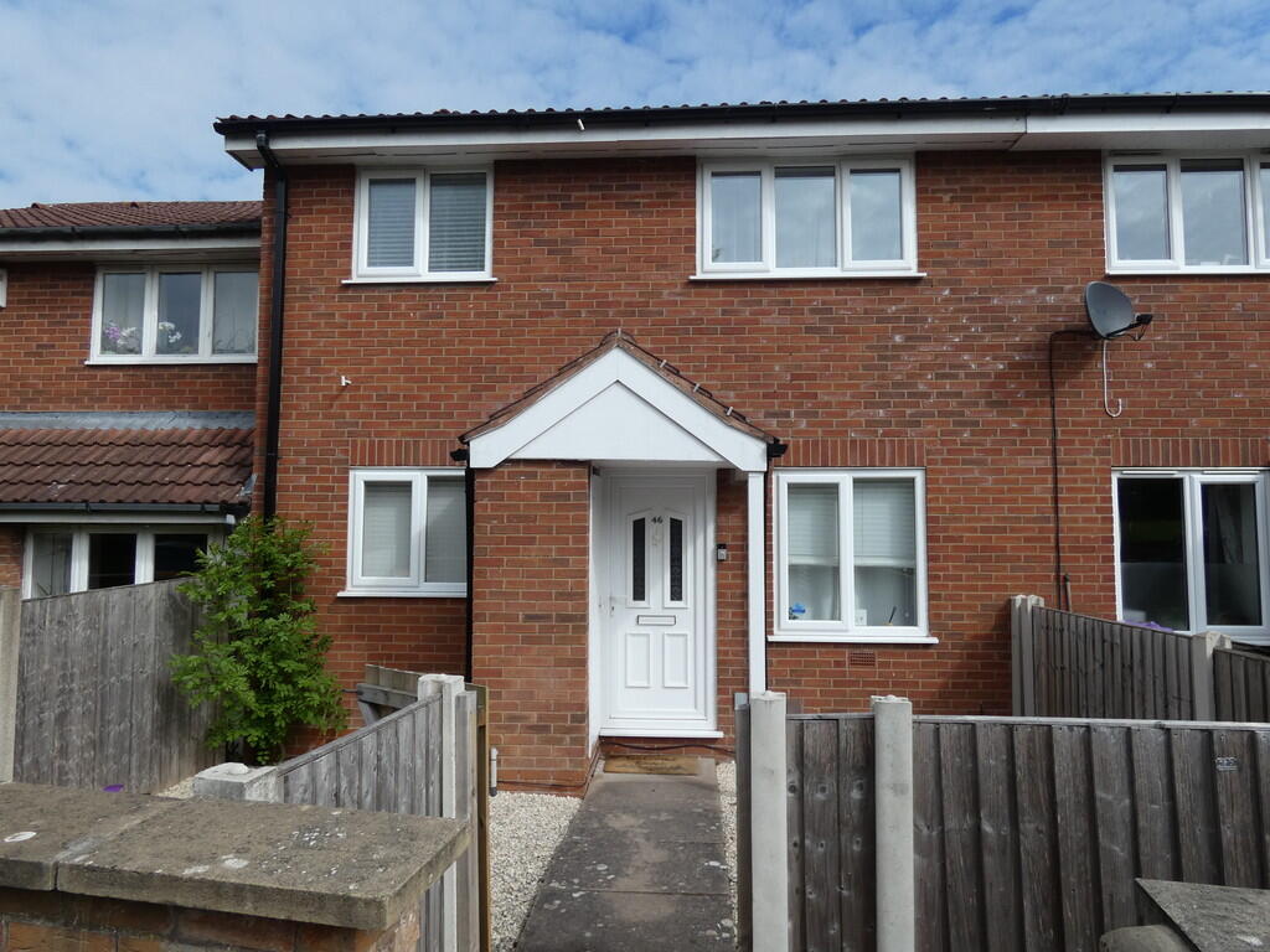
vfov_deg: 66.0
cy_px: 476
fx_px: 734
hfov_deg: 81.7
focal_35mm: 20
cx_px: 635
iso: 80
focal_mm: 3.6
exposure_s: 1/1000
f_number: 3.5
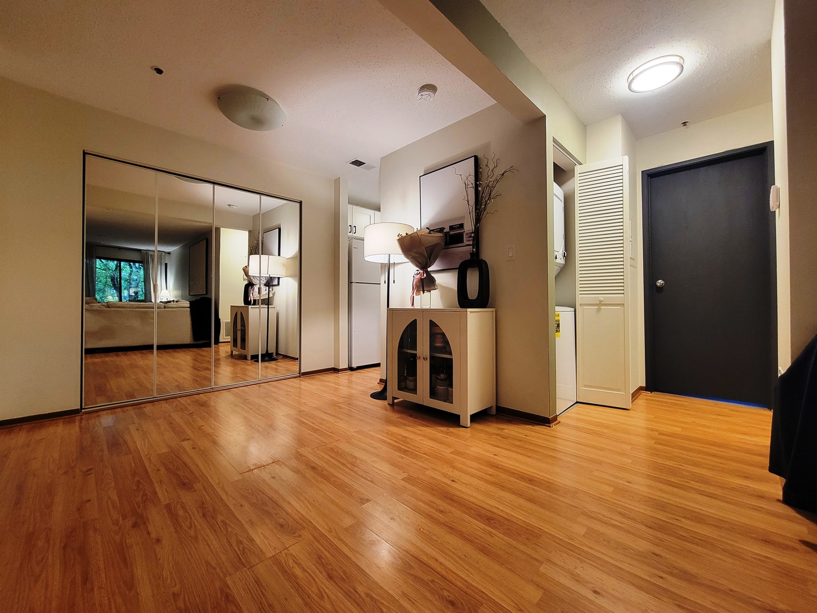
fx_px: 307
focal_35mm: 13
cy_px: 306
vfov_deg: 89.9
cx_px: 408
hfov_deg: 106.2
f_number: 2.2
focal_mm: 2.2
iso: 320
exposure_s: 1/40
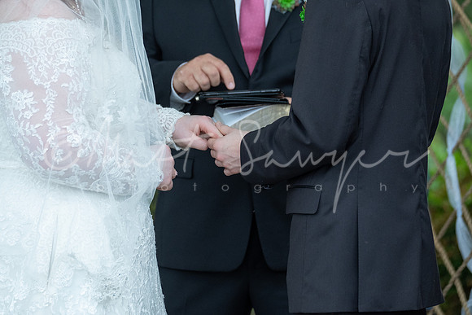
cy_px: 158
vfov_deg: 4.7
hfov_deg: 7.0
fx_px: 3869
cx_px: 236
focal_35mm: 295
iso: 800
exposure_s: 1/1100
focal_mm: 196.6
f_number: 5
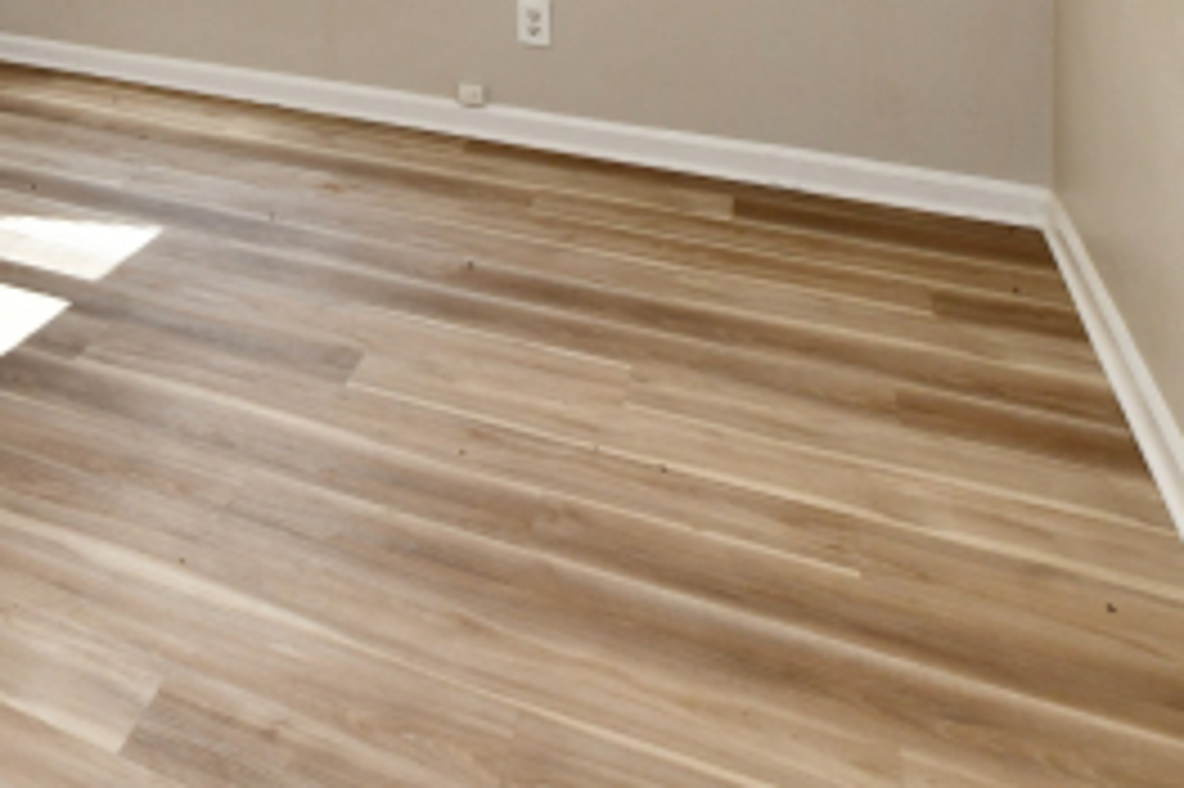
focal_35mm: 40
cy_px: -288
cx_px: -203
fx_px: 1315
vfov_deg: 26.9
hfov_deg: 37.8
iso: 640
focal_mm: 14
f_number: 6.3
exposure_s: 1/125
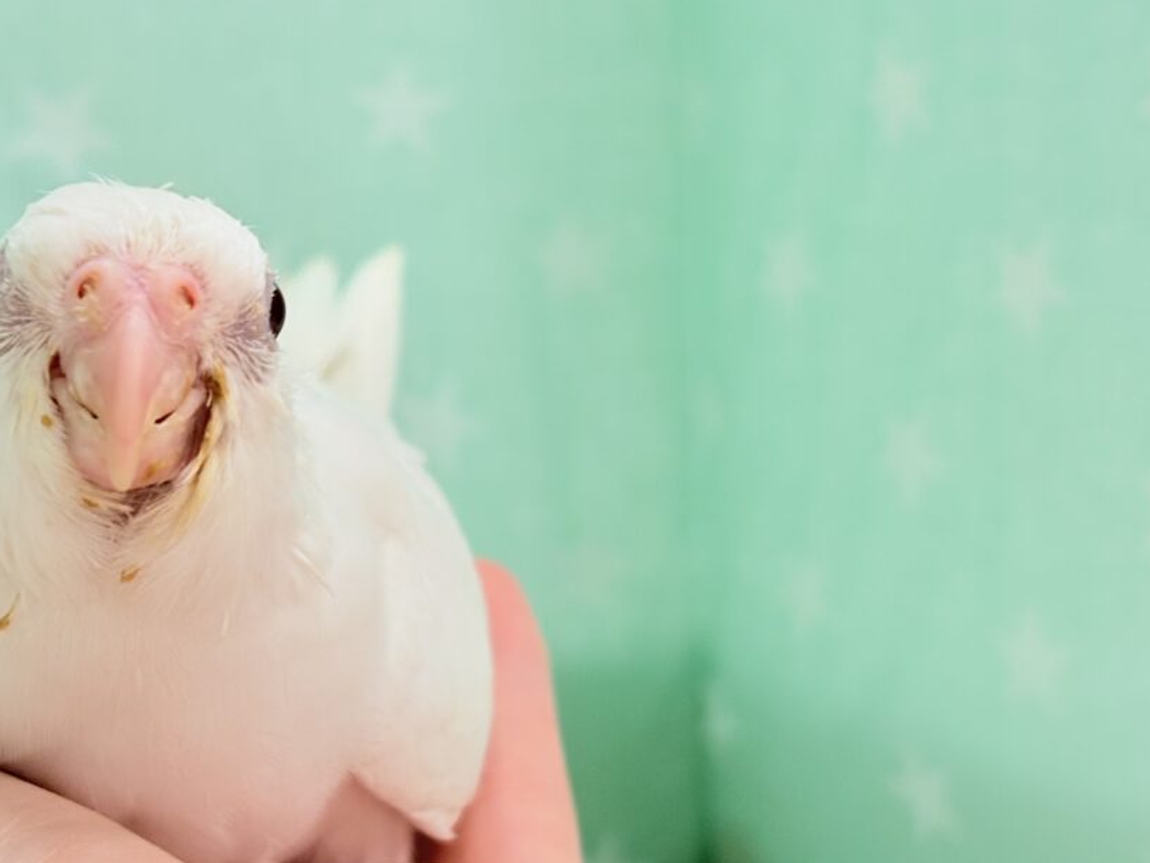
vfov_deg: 19.1
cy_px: 403
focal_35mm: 77
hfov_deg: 25.1
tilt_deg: -5.2
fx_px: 2559
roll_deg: +2.7
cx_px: 349
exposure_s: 1/100
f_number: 1.6
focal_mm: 5.96
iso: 100
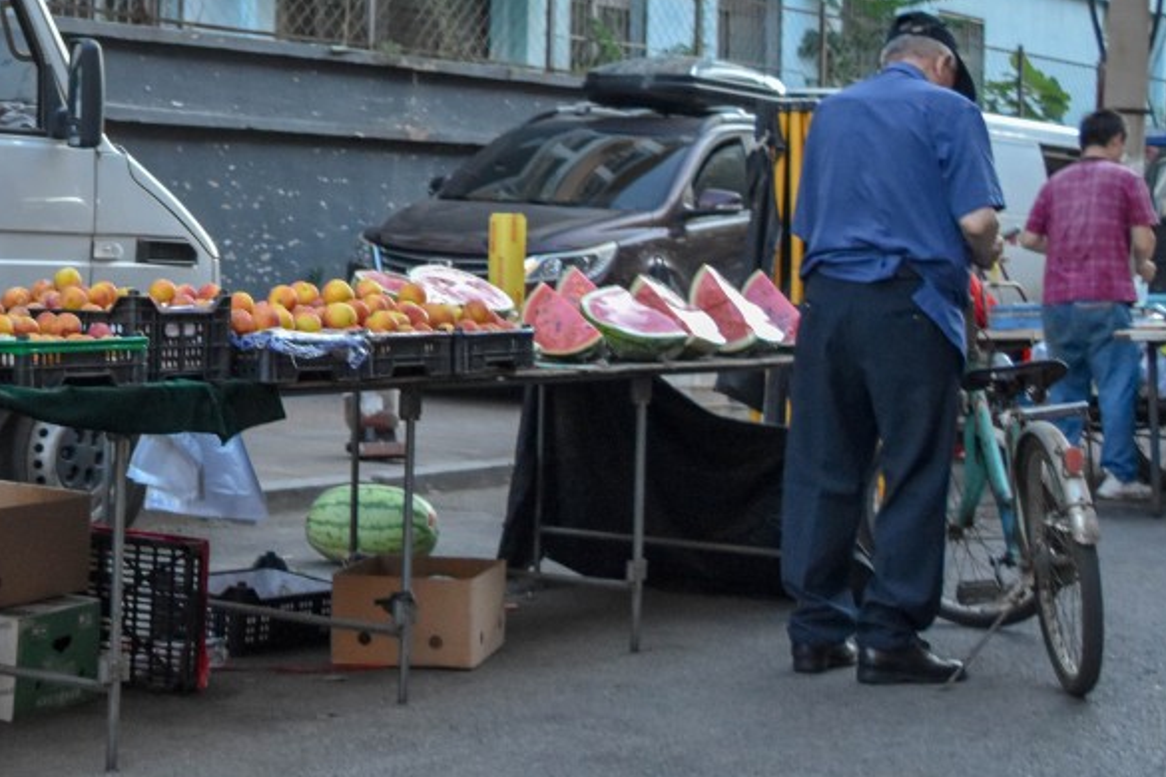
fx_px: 2332
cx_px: 102
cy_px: 225
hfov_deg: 27.0
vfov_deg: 18.8
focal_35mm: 72
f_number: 4
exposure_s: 1/500
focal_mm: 26
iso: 1800
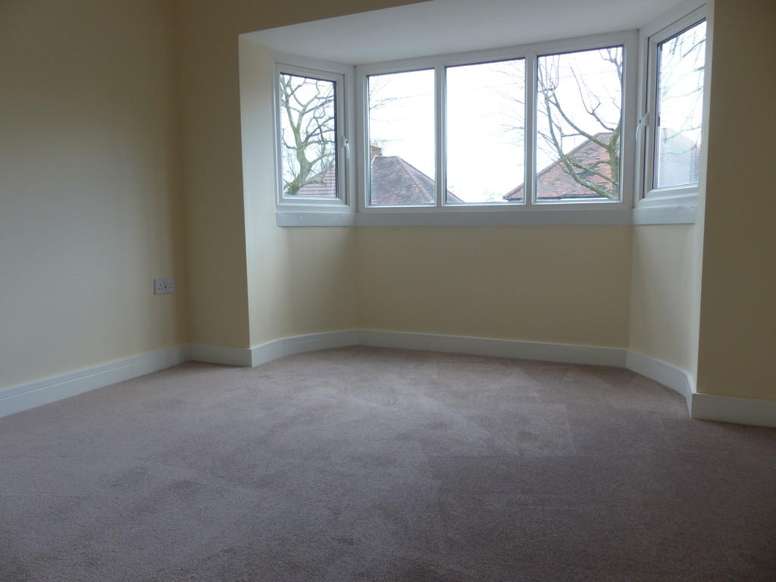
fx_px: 560
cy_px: 291
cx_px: 388
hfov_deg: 69.4
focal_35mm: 25
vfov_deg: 54.9
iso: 100
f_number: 2.8
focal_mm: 4.5
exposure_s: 1/80
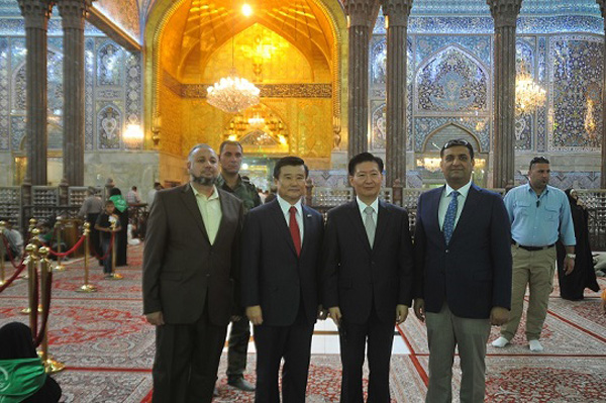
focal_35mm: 33
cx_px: 303
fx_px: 555
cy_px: 202
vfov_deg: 39.9
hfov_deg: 57.3
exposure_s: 1/40
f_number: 3.8
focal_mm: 22
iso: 320
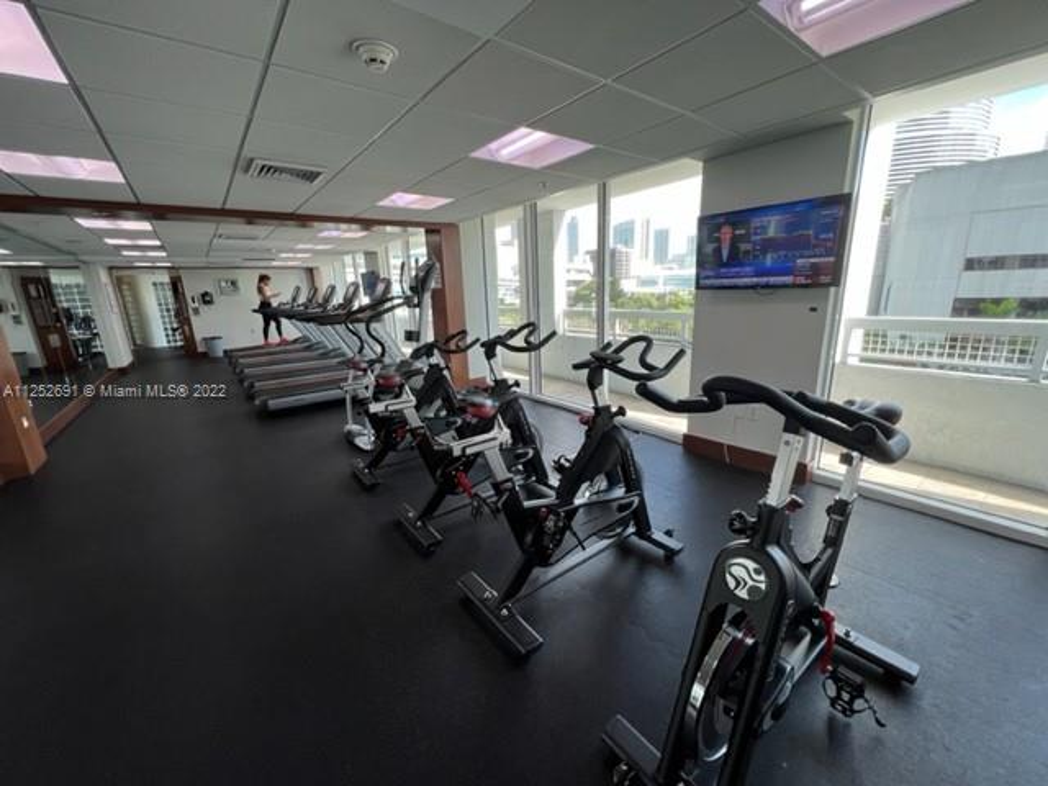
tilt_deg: -14.0
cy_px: 393
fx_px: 394
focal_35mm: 13
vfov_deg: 89.9
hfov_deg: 106.2
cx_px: 524
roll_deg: +2.0
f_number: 1.8
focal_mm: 1.57
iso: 40
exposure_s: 1/120
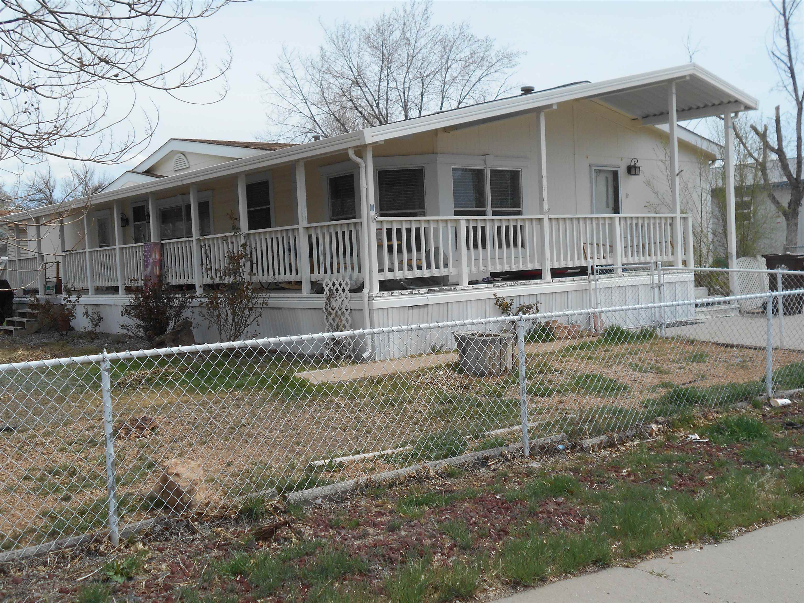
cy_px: 302
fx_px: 859
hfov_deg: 50.1
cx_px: 402
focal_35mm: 37
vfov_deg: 38.7
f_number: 3.9
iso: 80
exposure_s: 1/800
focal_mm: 6.7
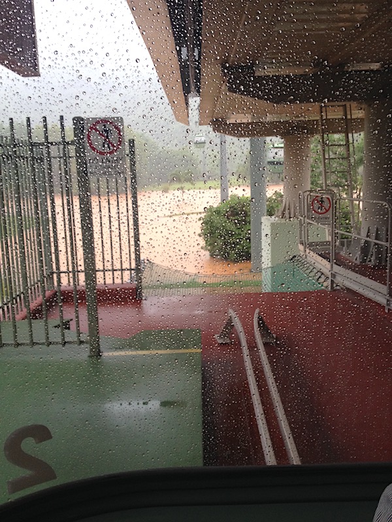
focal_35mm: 35
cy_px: 261
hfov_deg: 40.7
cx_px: 196
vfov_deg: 52.6
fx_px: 528
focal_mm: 4.28
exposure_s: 1/120
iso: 100
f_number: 2.4
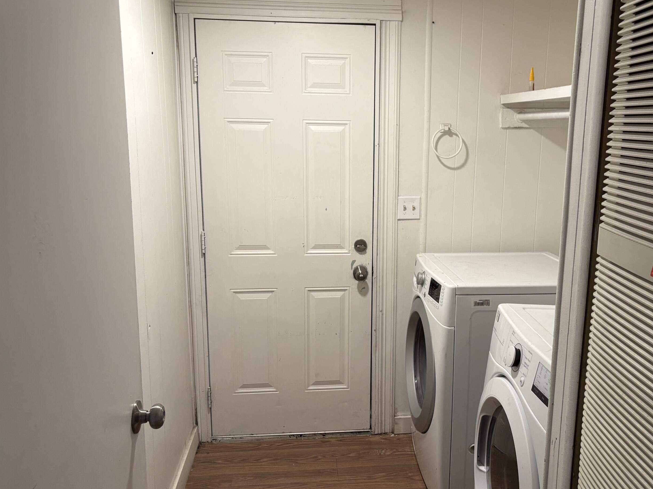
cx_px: 375
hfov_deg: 56.6
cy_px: 246
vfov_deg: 44.2
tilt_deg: -10.4
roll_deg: -0.7
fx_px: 604
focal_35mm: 32
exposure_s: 1/60
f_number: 1.6
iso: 100
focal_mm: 5.96
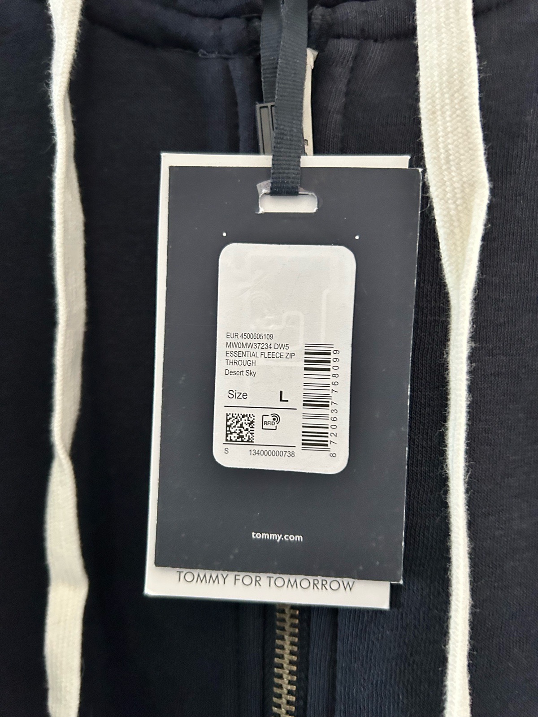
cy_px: 358
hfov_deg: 53.1
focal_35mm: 26
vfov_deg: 67.3
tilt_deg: -5.4
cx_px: 269
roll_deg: -1.2
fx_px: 539
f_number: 1.5
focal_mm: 5.7
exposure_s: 1/49
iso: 500
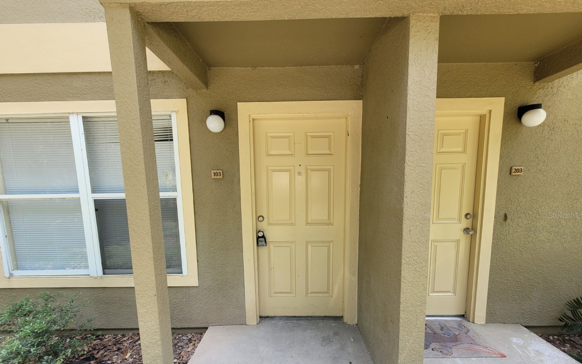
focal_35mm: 14
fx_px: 222
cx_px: 291
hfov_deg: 105.3
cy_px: 215
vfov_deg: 77.9
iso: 40
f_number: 2.2
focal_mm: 1.74
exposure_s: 1/151
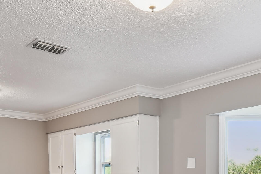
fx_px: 326
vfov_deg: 28.0
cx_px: 159
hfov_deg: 43.3
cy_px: 176
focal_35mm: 45
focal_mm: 10
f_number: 7.1
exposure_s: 1
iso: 100
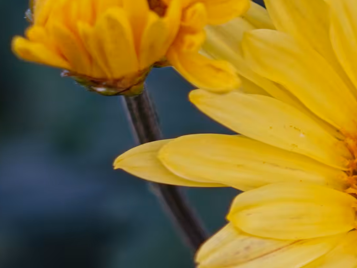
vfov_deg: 3.0
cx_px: 582
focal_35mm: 499
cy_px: 44
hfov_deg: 3.9
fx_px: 5147
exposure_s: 1/125
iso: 800
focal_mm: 95
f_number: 9
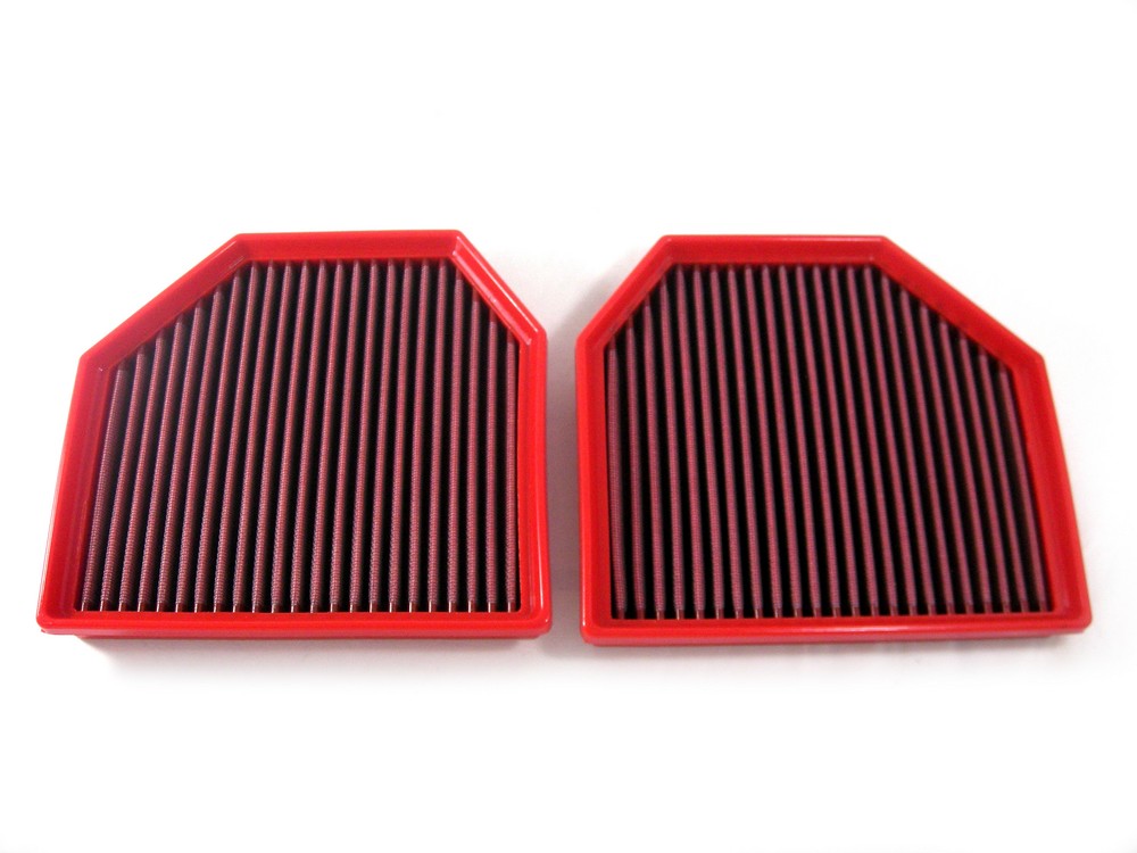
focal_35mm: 35
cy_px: 426
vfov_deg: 40.7
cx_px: 568
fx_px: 1150
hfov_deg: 52.6
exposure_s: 1/117
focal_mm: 5.7
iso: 164
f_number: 2.8
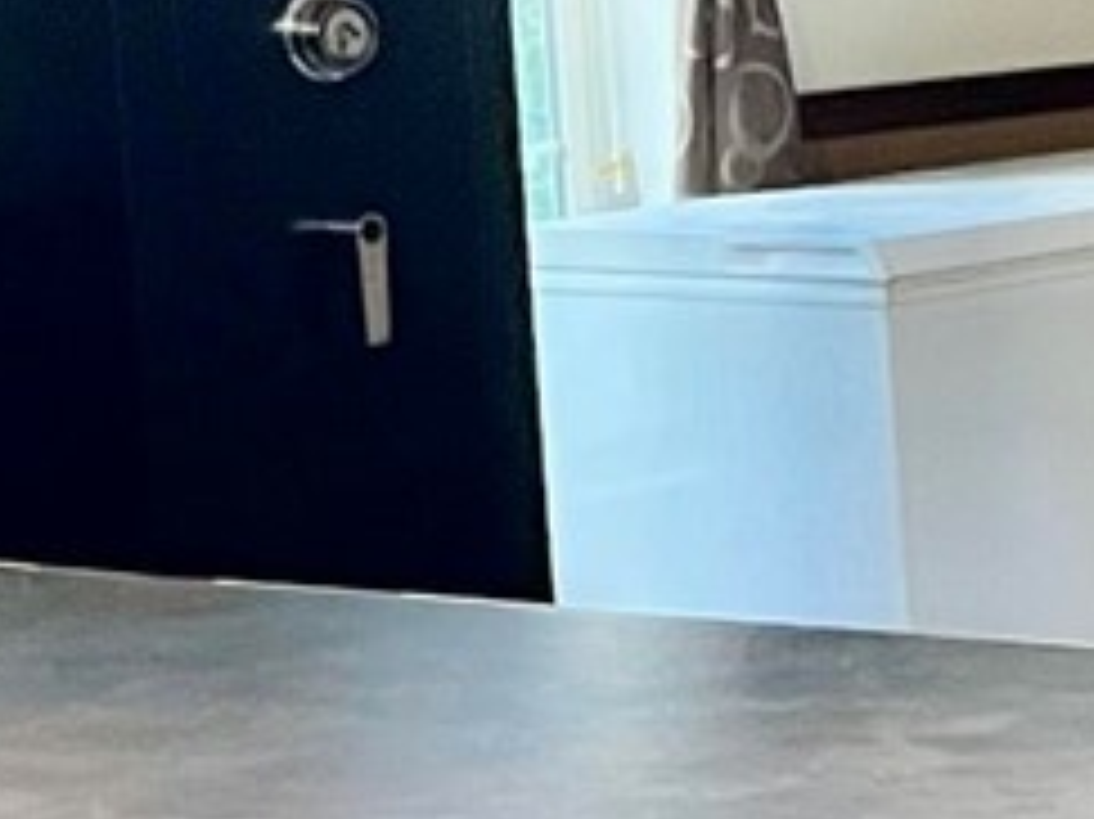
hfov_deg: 9.6
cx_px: 2994
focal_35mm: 171
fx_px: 5402
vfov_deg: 8.7
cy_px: 360
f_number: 1.6
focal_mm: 5.1
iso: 500
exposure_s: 1/60
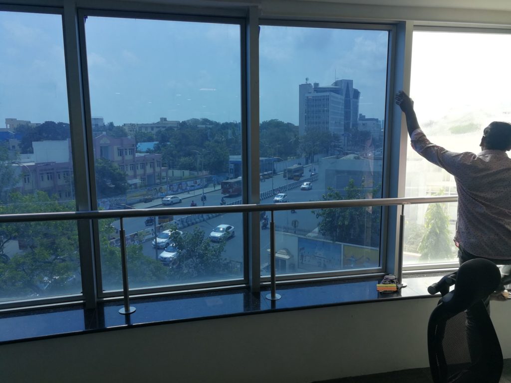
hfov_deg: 65.3
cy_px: 192
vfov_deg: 51.4
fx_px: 399
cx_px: 256
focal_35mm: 27
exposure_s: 1/155
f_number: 2.2
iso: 50
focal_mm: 3.95
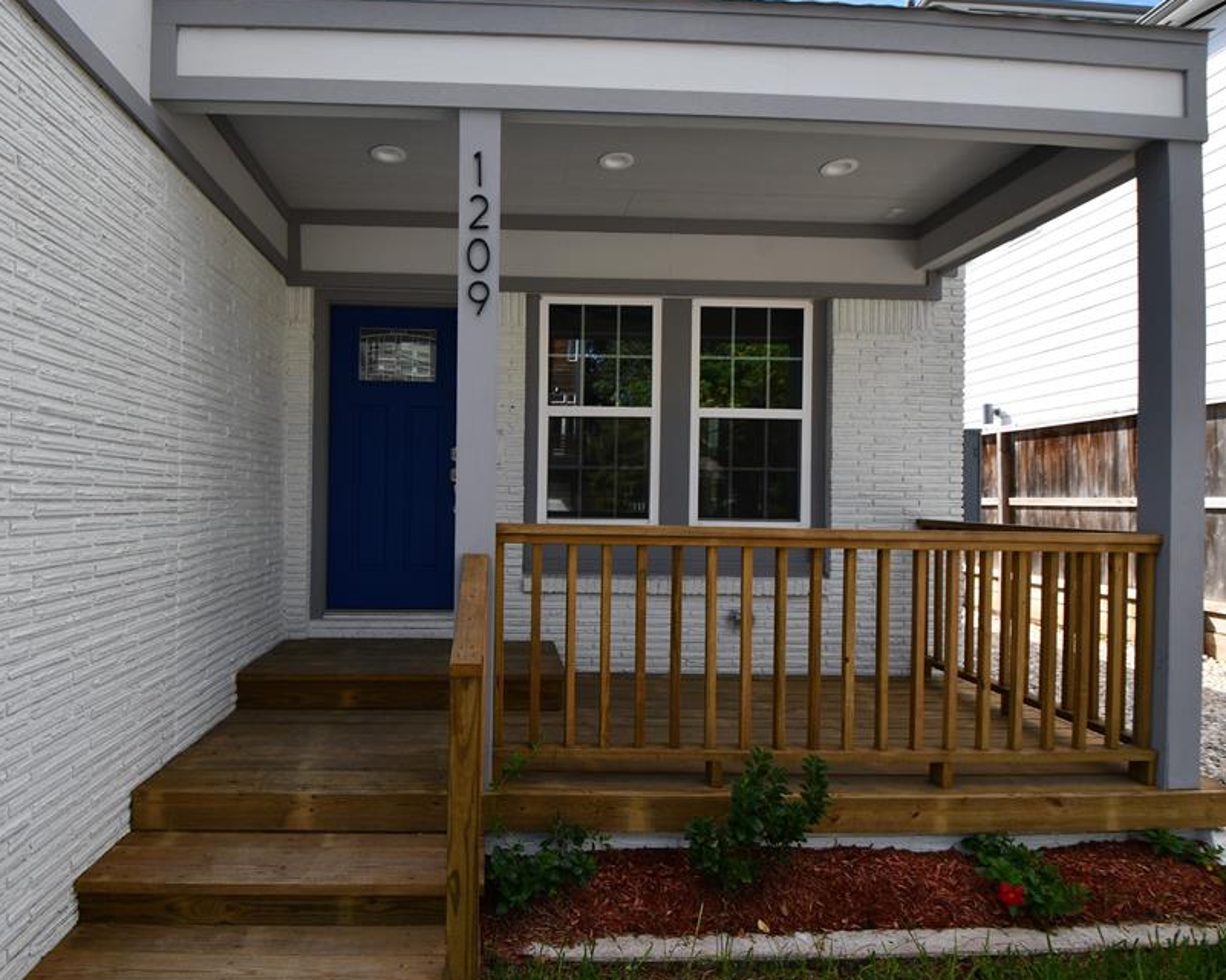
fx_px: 653
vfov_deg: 73.8
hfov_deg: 85.6
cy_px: 481
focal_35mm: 18
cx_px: 508
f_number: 8
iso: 160
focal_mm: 10
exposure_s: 1/250
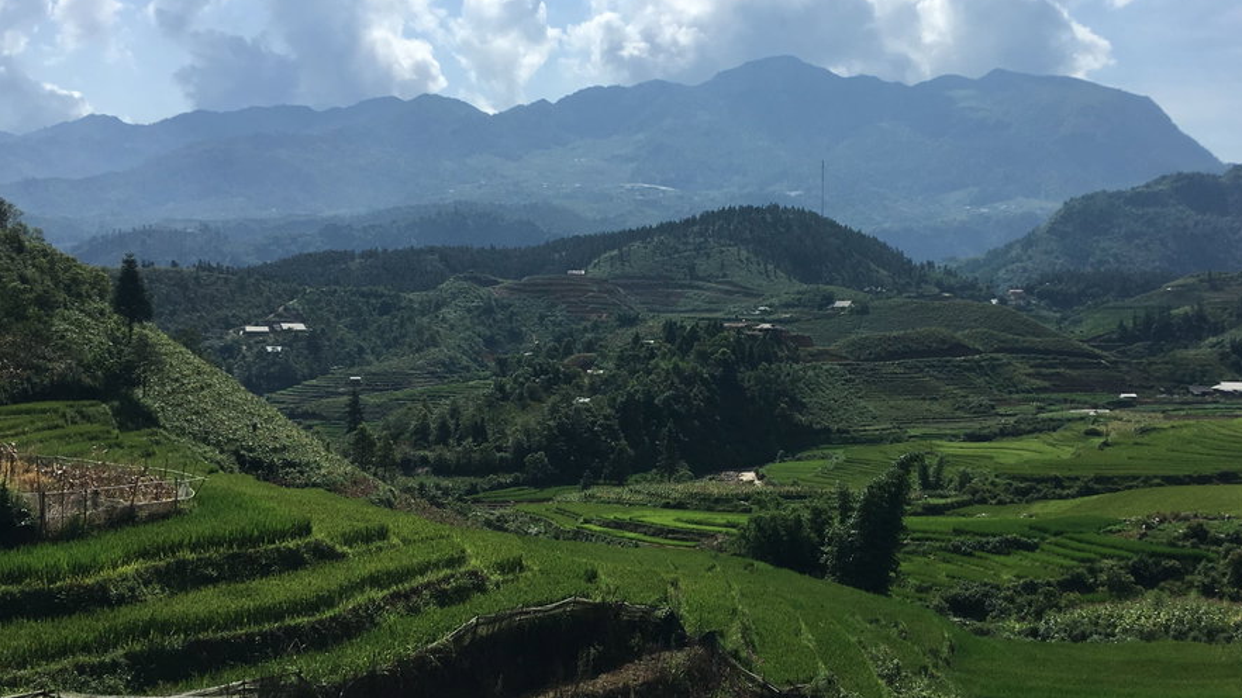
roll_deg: -1.9
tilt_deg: -2.6
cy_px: 410
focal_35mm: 43
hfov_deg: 47.1
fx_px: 1416
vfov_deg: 27.7
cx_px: 753
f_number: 2.2
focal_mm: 4.15
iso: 25
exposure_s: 1/2959
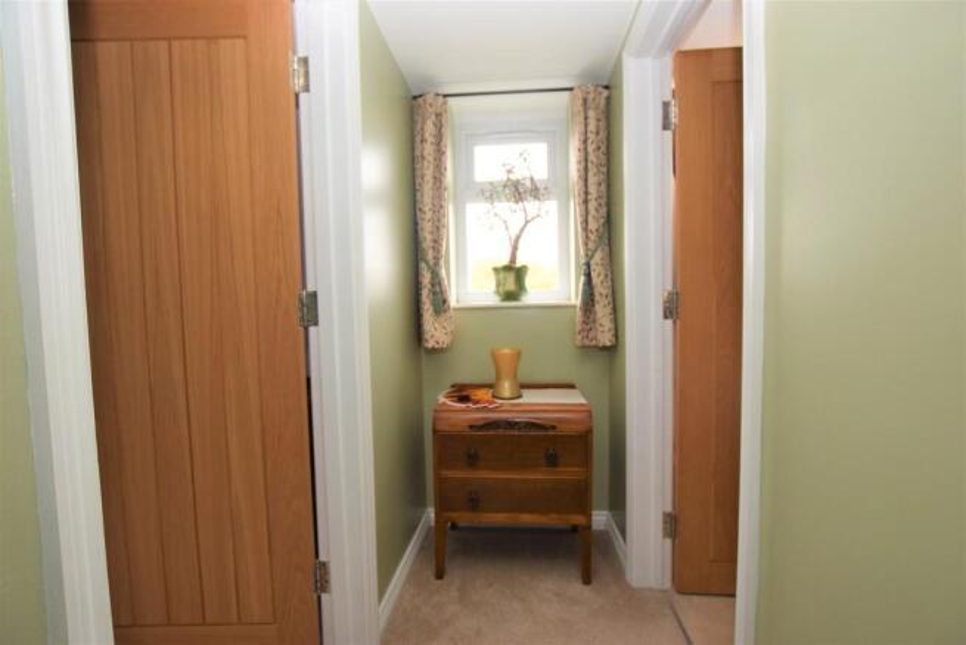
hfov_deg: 100.4
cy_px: 322
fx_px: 403
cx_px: 483
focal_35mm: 15
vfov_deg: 77.4
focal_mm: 10
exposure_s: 1/60
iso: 1600
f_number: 5
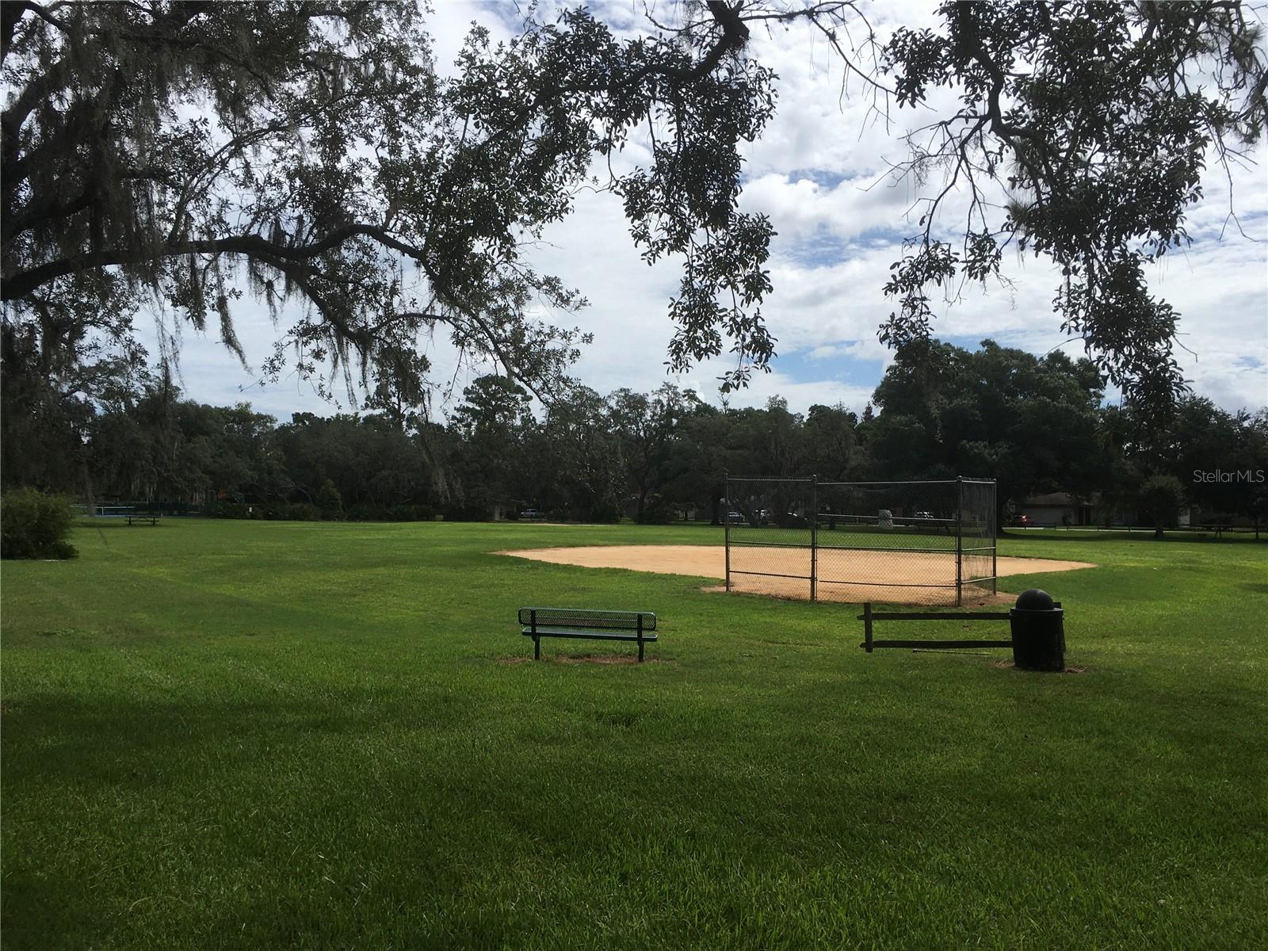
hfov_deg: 61.7
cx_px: 634
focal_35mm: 29
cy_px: 476
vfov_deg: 48.2
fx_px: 1062
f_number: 2.2
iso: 25
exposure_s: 1/3077
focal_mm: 4.15
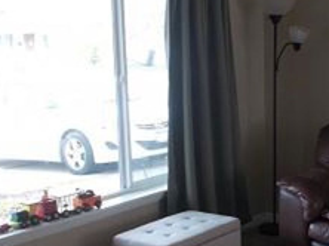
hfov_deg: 25.6
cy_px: 164
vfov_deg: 19.5
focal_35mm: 75
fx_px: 712
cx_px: 262
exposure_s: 1/25
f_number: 3.2
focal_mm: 4.6
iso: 80
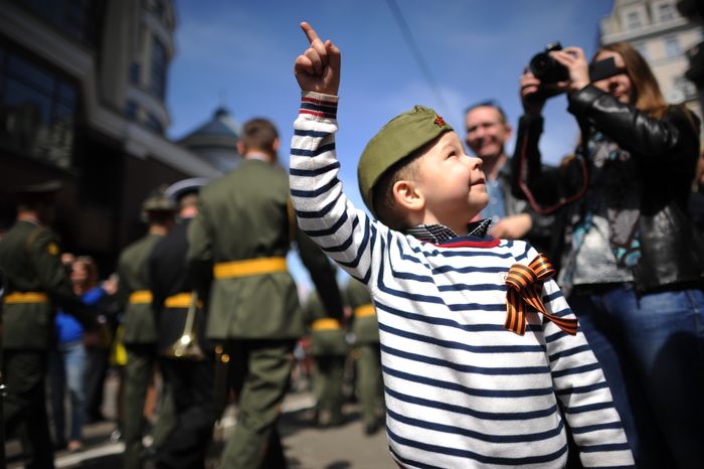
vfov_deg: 53.1
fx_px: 469
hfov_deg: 73.8
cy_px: 234
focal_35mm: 24
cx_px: 352
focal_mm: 24
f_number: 1.4
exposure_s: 1/6400
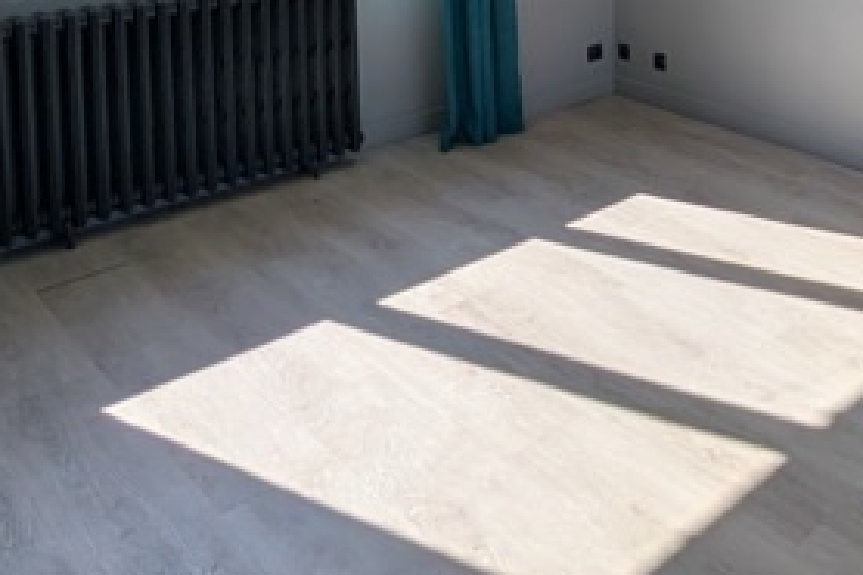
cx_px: 959
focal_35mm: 36
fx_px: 862
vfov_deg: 29.9
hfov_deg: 41.7
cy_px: -159
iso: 52
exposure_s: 1/1272
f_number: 1.7
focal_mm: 2.02
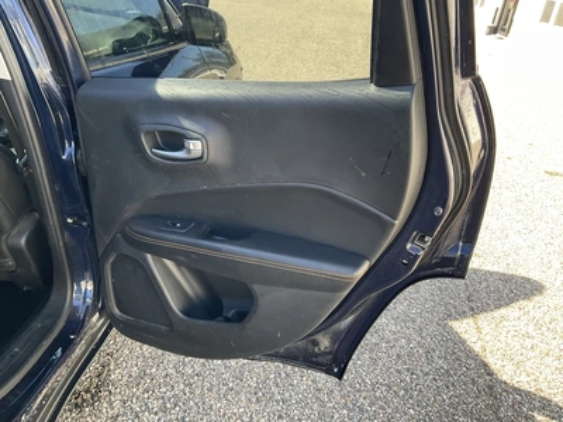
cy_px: 211
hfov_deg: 61.7
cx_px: 282
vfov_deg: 48.2
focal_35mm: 29
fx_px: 472
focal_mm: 3
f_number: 1.8
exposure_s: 1/122
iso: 25
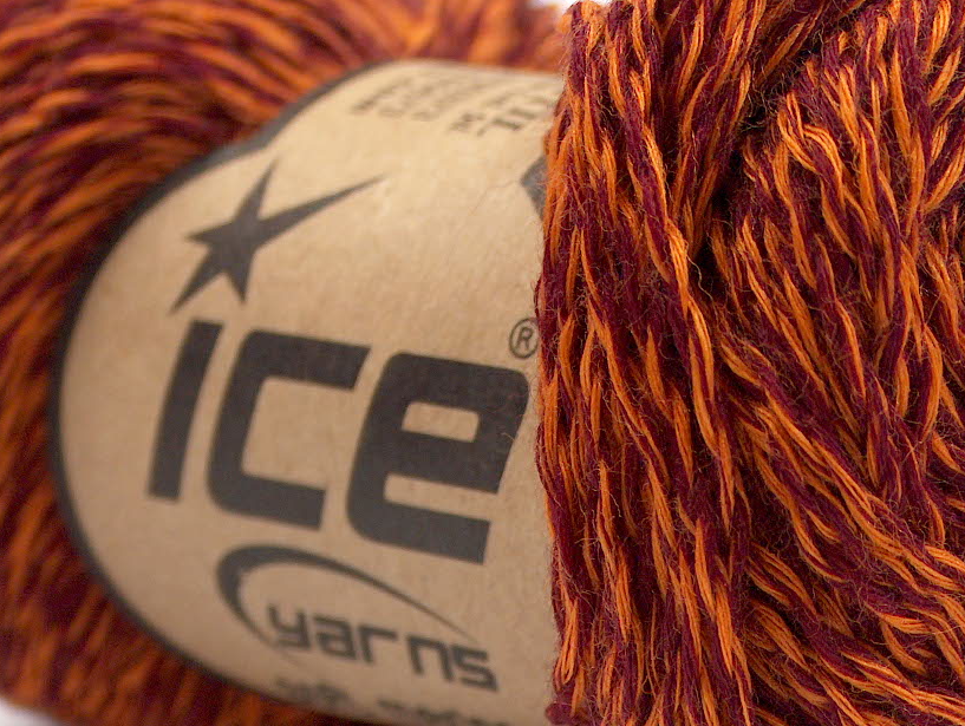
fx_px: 4383
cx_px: 591
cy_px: 405
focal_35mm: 157
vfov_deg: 9.5
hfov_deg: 12.6
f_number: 2.9
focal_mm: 20.29
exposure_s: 1/3.62
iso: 100
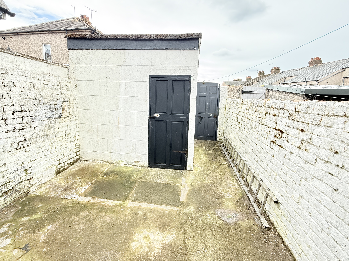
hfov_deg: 91.0
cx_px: 172
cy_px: 119
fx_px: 171
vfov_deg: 74.6
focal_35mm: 17
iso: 64
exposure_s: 1/413
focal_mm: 2.22
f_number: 2.2
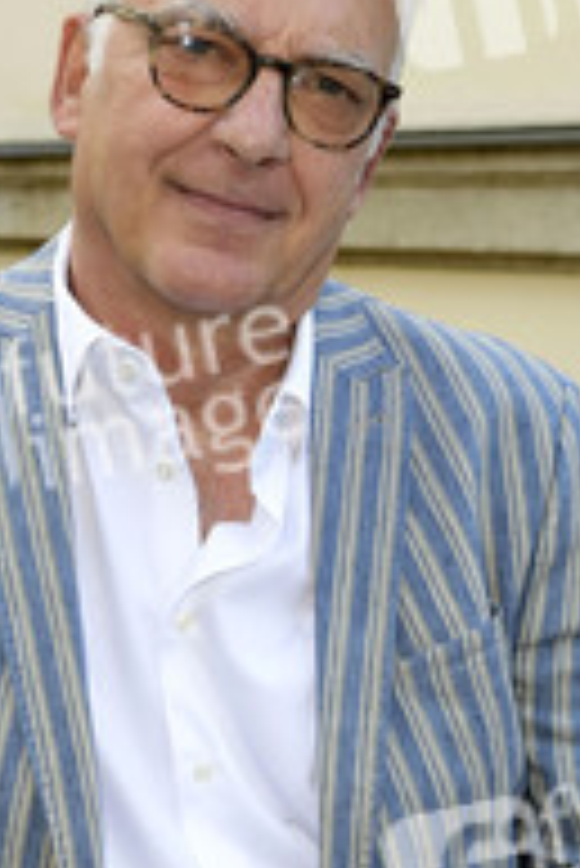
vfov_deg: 22.2
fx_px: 2195
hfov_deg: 15.0
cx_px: 207
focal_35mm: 91
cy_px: 639
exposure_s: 1/125
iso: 1250
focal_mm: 44
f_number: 5.6
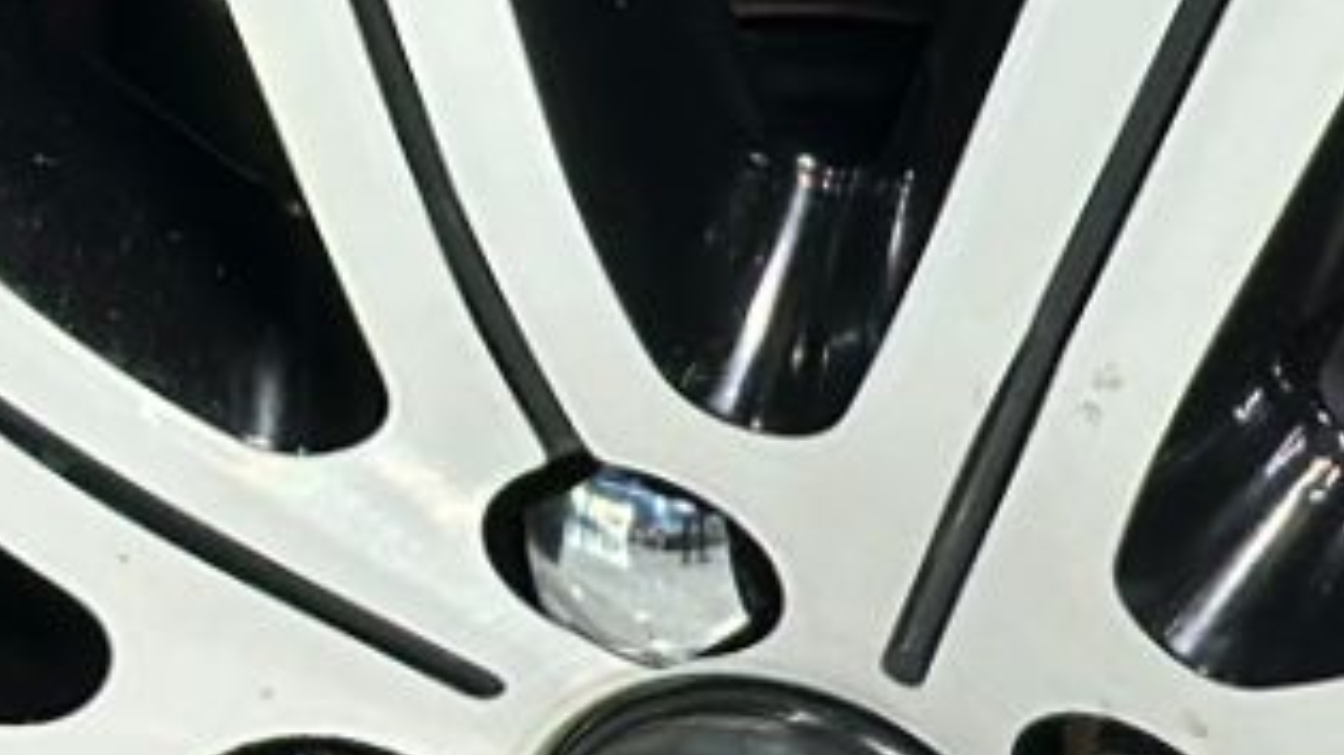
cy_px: 734
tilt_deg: -36.4
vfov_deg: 3.8
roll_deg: +1.1
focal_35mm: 319
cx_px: 1344
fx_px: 11365
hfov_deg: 6.7
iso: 100
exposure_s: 1/60
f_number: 1.78
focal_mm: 6.86
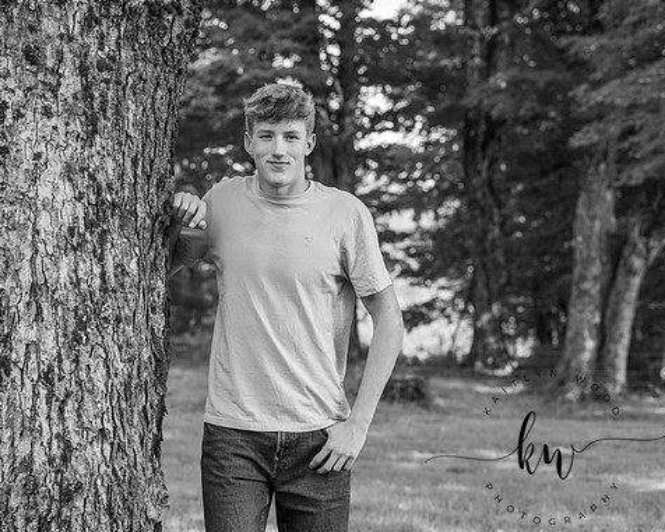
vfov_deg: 19.2
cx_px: 272
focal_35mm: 80
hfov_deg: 23.8
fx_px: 1575
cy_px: 268
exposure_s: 1/250
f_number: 4.5
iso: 400
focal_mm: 70
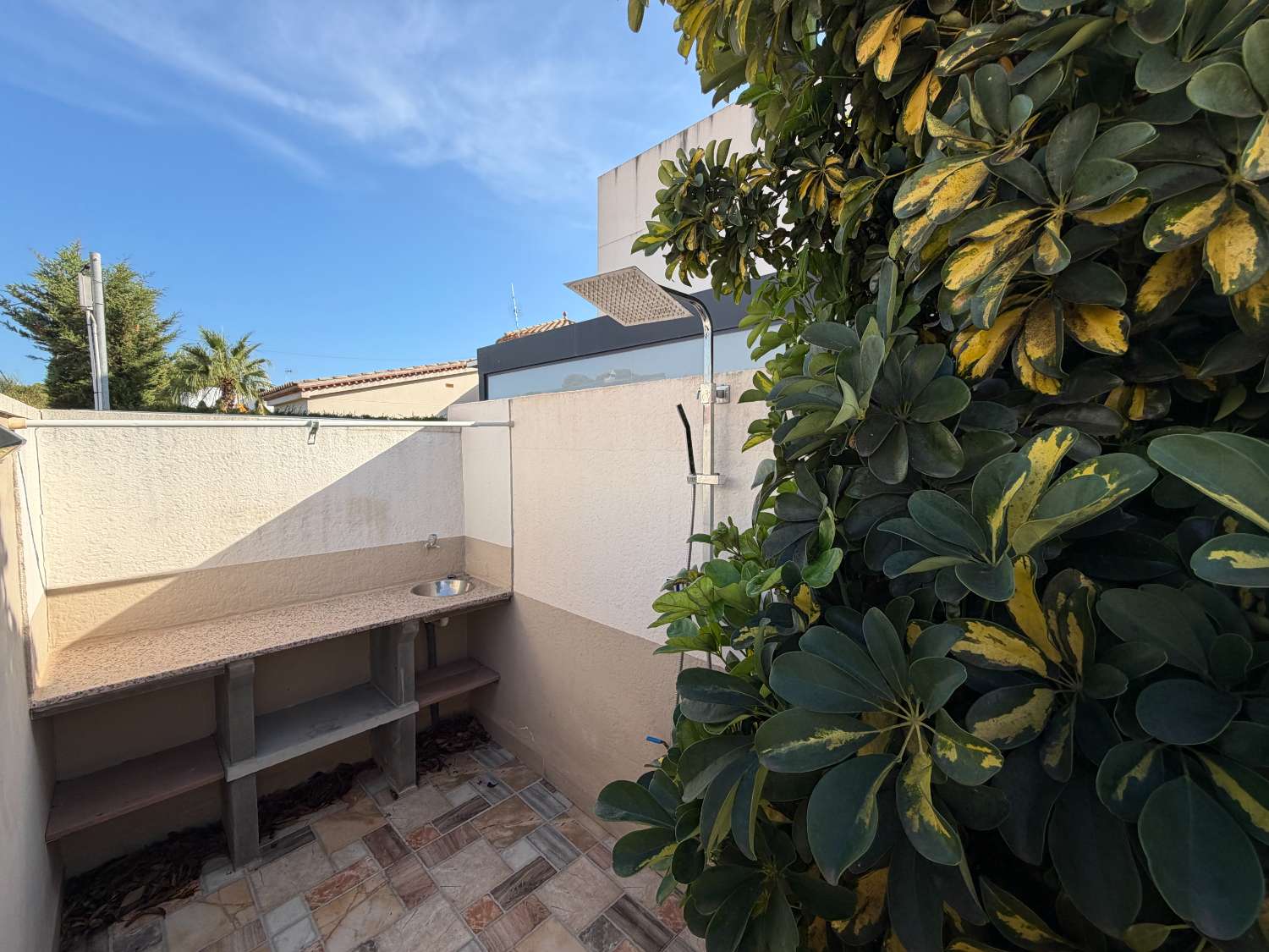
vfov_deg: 85.7
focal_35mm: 14
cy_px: 476
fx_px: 513
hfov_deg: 102.1
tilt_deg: -2.3
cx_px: 634
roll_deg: -0.3
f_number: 2.2
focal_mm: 2.22
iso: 40
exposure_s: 1/770
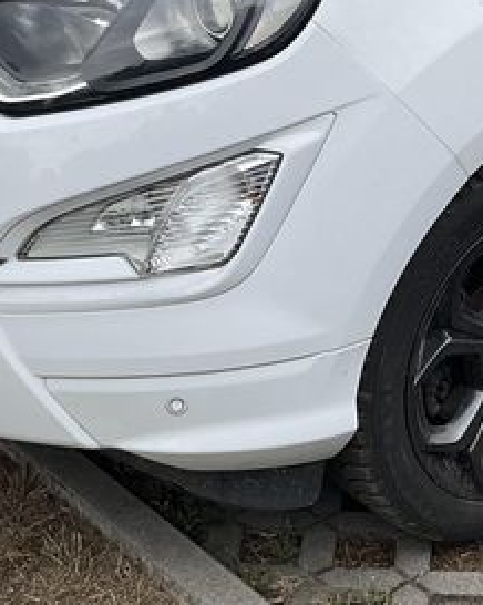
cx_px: 454
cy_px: 89
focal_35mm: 83
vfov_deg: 22.6
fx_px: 1485
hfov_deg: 18.1
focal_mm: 3
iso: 25
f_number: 1.8
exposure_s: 1/804
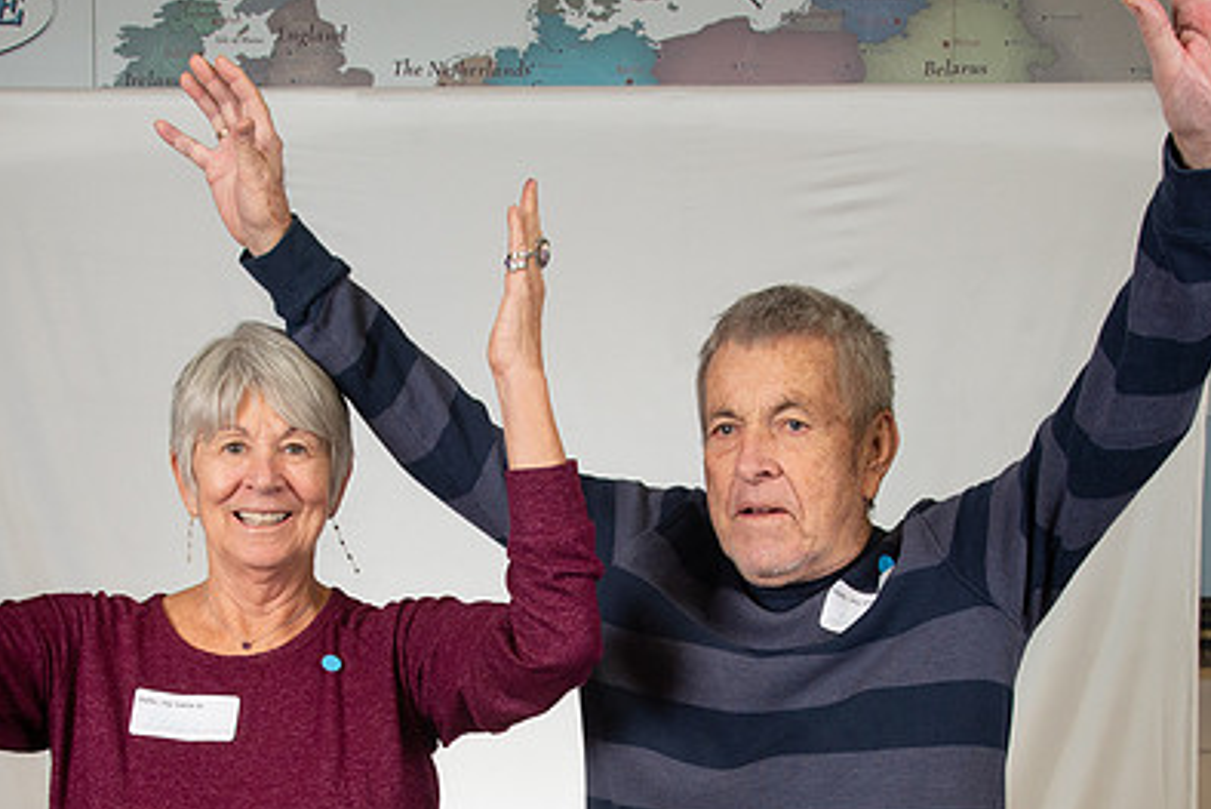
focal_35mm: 61
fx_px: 2053
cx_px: 566
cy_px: 707
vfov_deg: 21.8
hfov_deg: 32.9
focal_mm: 32
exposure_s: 1/80
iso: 800
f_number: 8
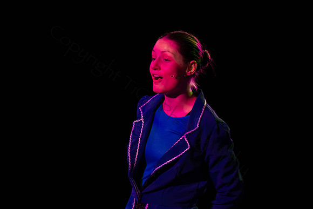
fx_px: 1739
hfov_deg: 10.3
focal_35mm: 200
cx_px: 156
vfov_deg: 6.9
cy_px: 104
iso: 1250
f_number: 5
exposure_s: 1/60
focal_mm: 200
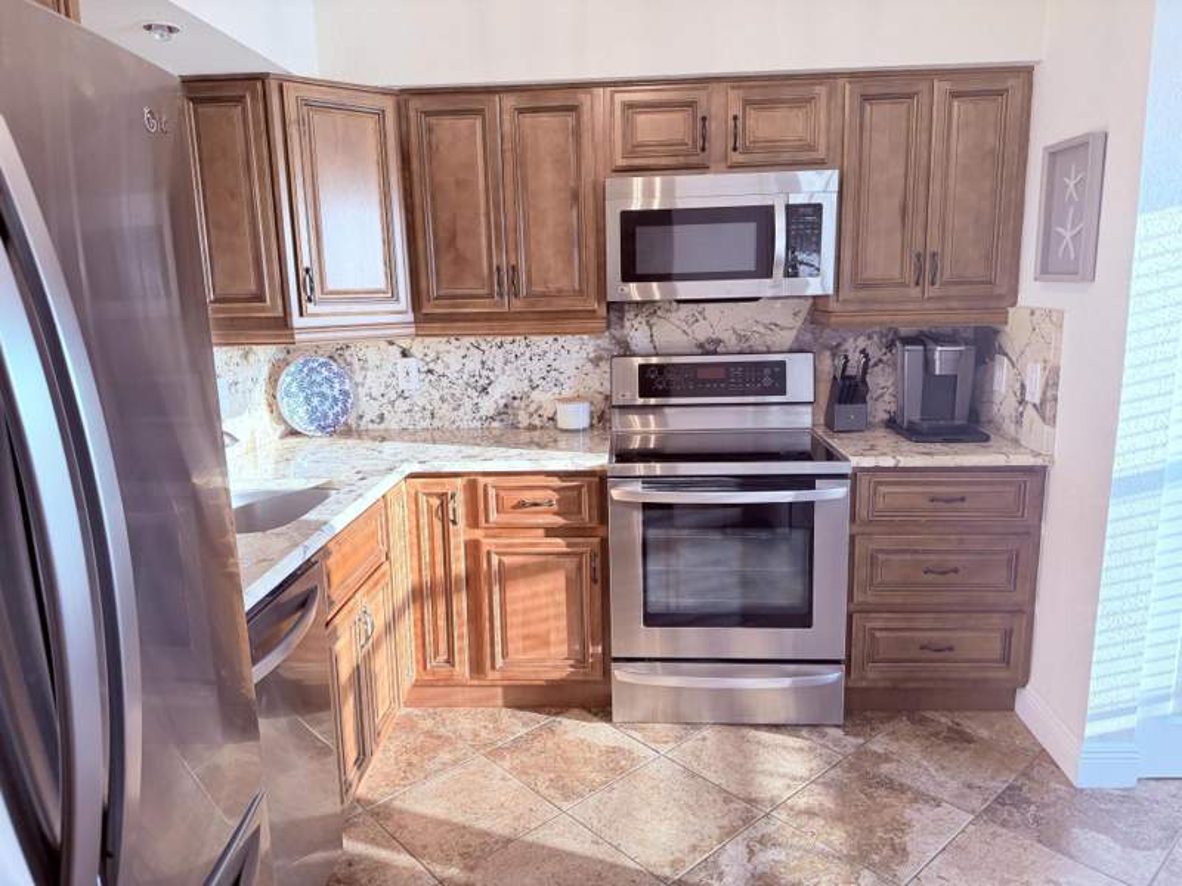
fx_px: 820
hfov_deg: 71.6
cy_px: 443
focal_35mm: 24
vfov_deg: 56.8
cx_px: 591
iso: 200
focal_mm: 6.76
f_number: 1.78
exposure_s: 1/169
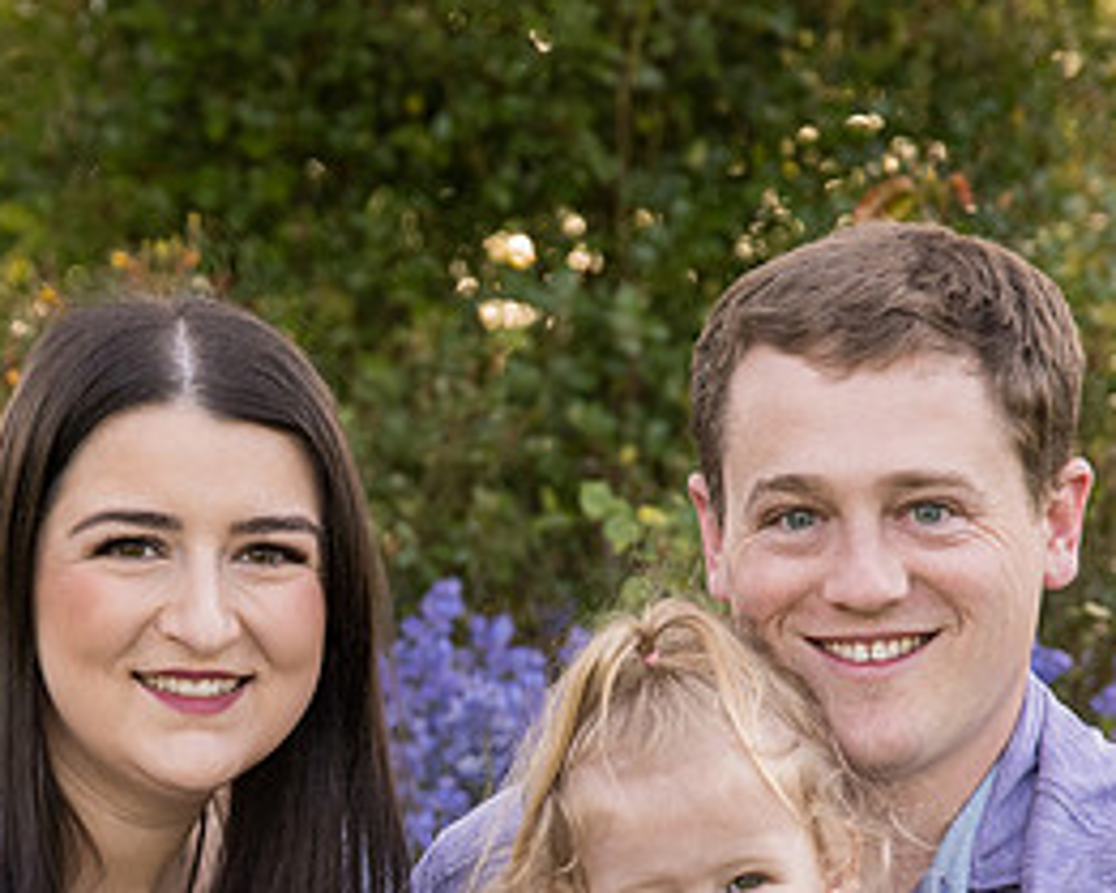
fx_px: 7368
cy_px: 838
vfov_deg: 6.9
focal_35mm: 223
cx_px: 231
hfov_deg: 8.6
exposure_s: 1/400
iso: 640
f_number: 4
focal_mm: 66
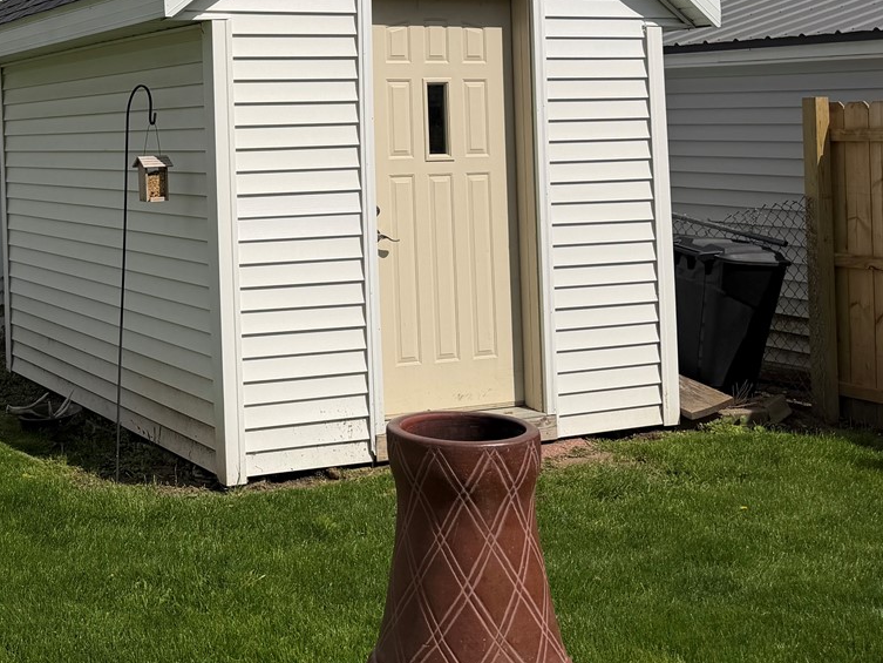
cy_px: 97
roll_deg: +0.9
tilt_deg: +0.6
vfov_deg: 27.8
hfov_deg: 35.7
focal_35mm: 51
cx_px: 123
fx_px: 1301
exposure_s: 1/11905
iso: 80
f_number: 1.78
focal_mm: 6.76
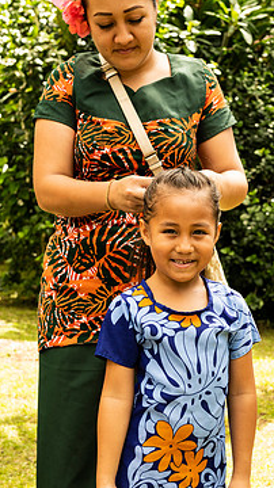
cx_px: 187
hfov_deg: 15.8
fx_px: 983
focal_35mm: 76
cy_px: 230
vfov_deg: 27.9
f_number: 8
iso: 720
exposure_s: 1/250
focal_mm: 58
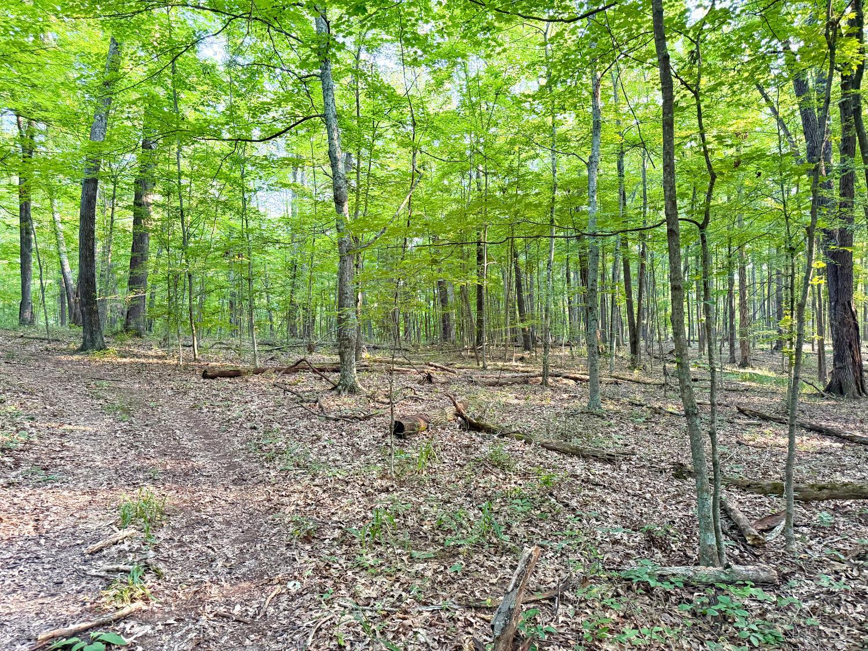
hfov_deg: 71.6
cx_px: 434
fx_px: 602
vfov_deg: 56.8
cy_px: 326
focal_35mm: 24
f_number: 1.78
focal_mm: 6.76
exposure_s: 1/60
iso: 400
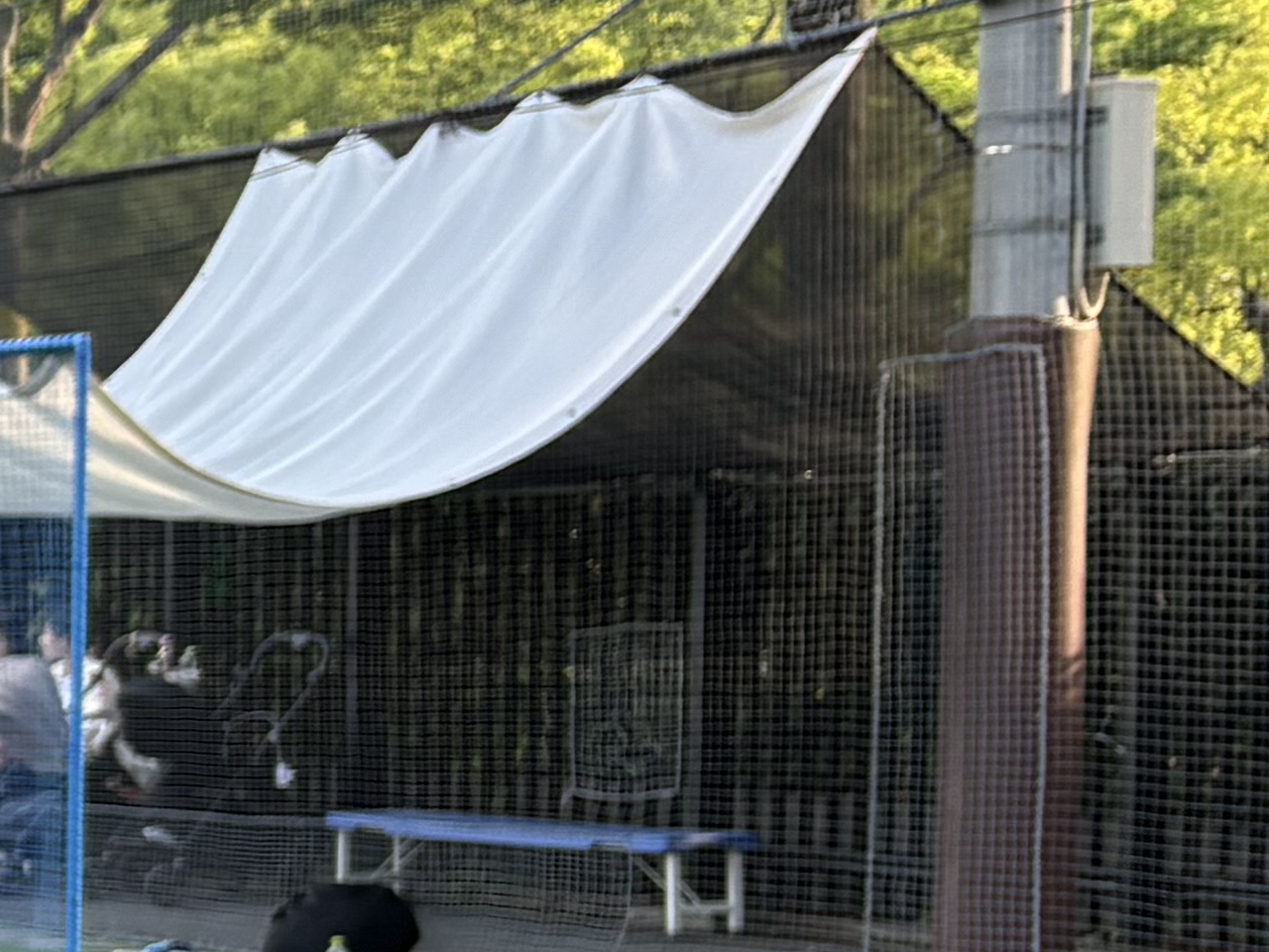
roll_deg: +0.4
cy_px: 777
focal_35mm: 116
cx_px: -1535
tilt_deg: -2.2
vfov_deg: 12.7
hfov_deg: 13.6
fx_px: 4252
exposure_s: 1/667
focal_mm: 5.96
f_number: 1.6
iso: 64
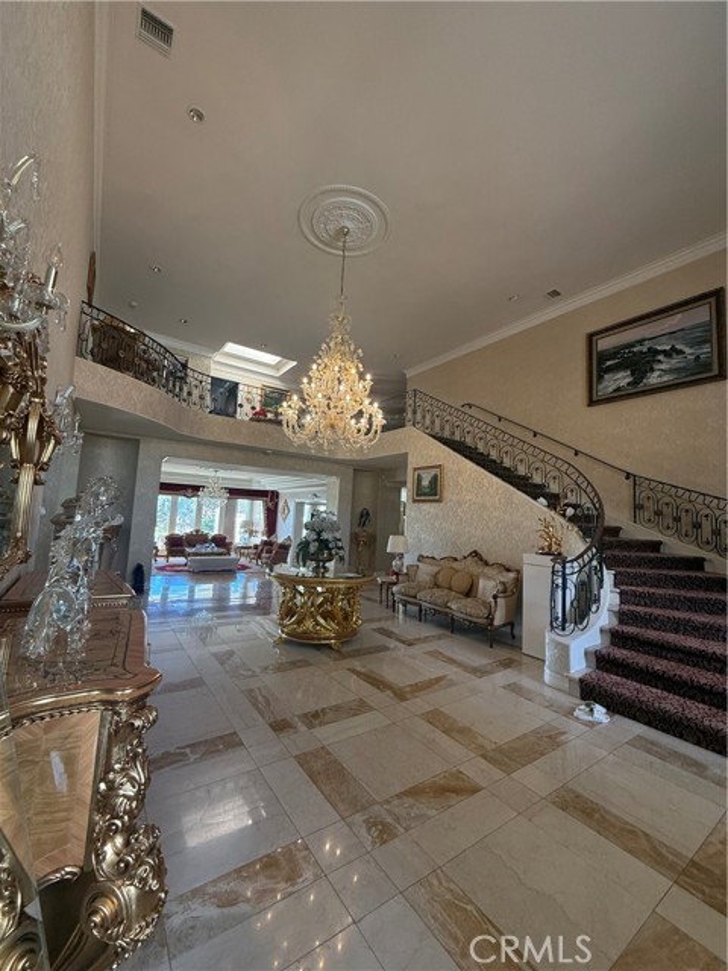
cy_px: 486
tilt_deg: +6.0
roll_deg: -2.9
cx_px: 364
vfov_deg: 102.1
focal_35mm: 14
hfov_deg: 85.7
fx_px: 393
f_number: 2.2
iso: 160
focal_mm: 2.22
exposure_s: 1/99
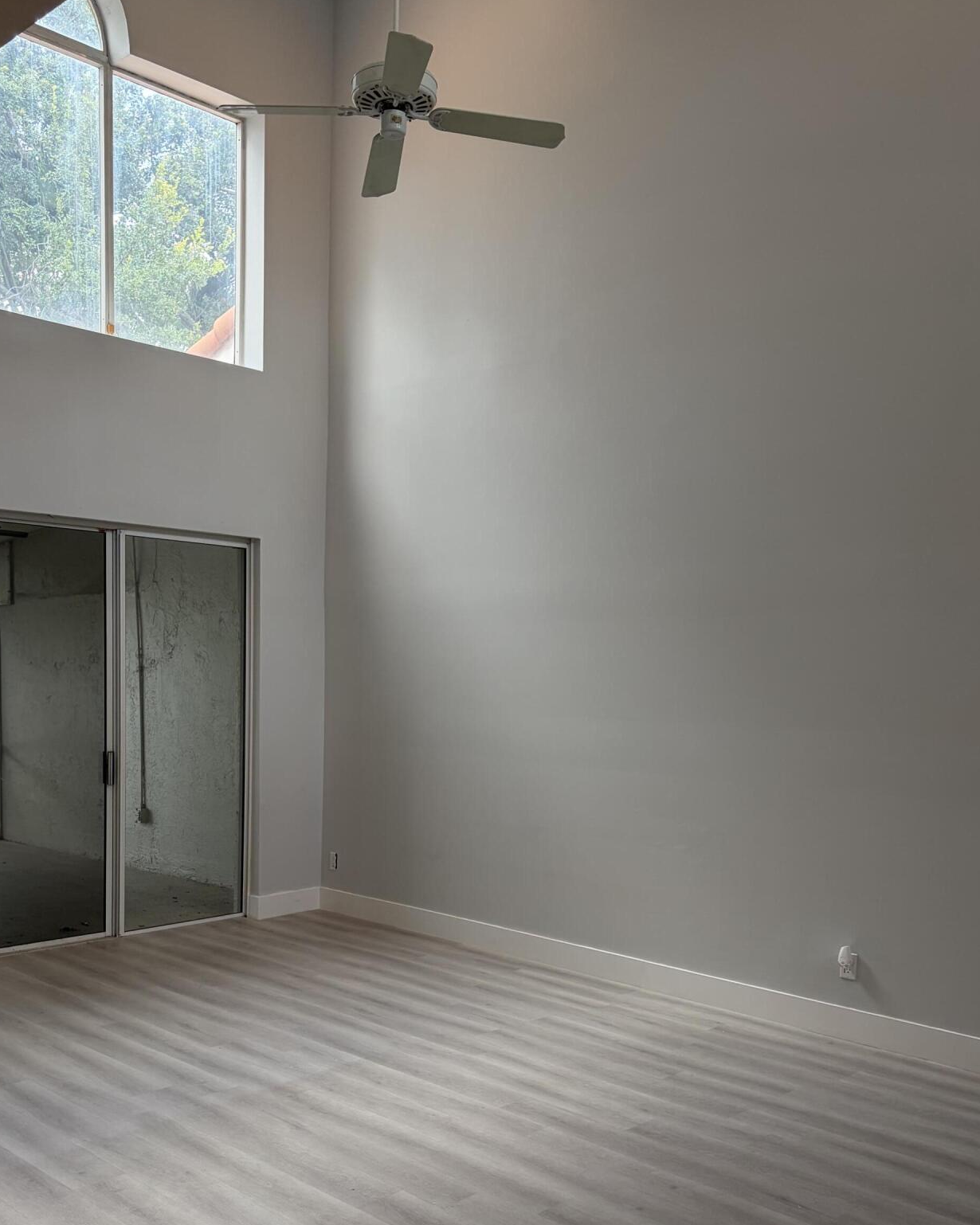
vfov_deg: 53.6
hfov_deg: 44.4
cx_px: 409
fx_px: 1197
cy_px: 765
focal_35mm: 33
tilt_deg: -4.1
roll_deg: -1.4
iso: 100
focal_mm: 5.96
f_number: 1.6
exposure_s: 1/120
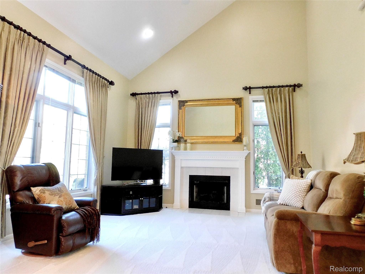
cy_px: 137
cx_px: 182
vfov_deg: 56.8
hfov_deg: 71.6
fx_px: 253
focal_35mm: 24
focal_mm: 4.3
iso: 320
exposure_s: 1/30
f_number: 3.3
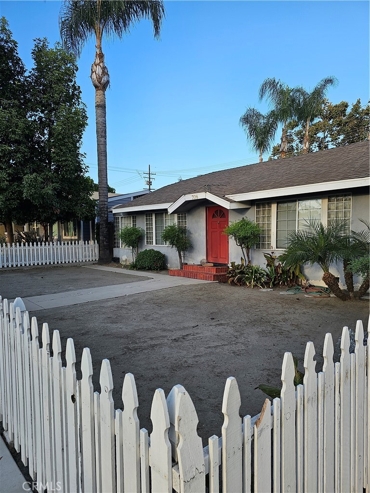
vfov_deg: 73.9
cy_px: 246
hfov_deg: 58.9
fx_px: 328
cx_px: 185
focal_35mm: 23
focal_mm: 6.3
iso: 40
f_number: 1.7
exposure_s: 1/719
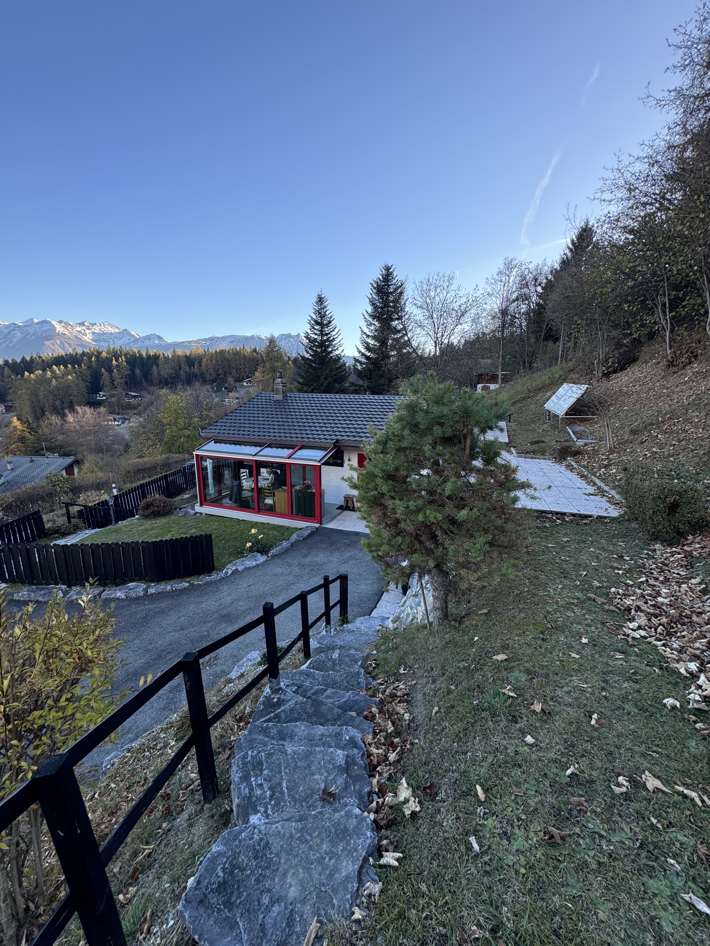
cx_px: 355
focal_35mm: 14
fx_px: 383
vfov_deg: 102.1
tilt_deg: -12.9
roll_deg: -0.3
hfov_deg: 85.7
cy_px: 473
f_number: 2.2
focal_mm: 2.22
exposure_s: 1/172
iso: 40
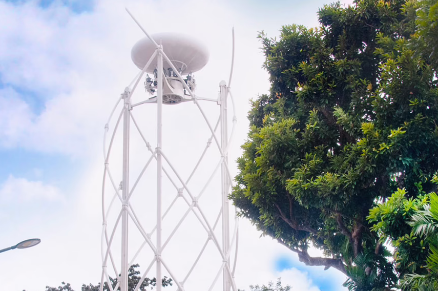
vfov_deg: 19.5
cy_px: 236
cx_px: 197
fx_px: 839
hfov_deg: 29.3
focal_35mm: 69
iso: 200
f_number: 7.1
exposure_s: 1/200
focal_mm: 24
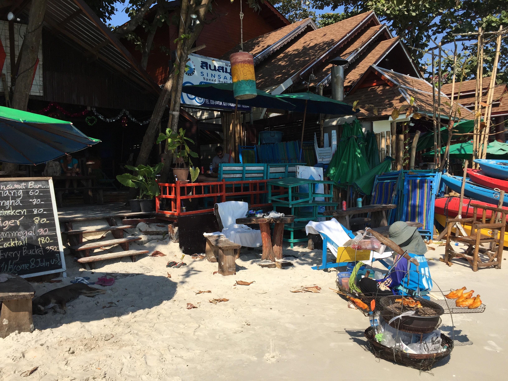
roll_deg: +0.3
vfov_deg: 48.2
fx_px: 426
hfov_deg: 61.7
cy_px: 190
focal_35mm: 29
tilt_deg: -1.6
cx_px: 254
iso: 32
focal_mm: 4.15
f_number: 2.2
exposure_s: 1/2639
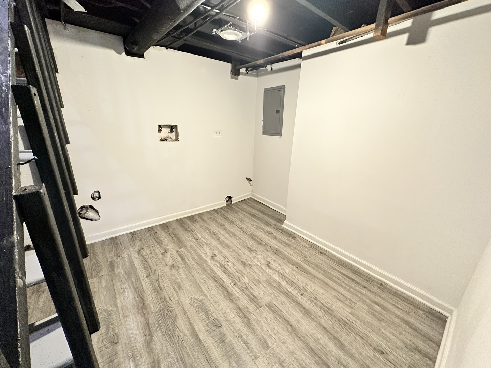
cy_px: 184
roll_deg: -2.7
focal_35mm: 14
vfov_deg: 85.7
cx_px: 246
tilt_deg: -17.7
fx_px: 199
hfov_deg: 102.1
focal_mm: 2.22
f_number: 2.2
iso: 400
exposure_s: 1/60
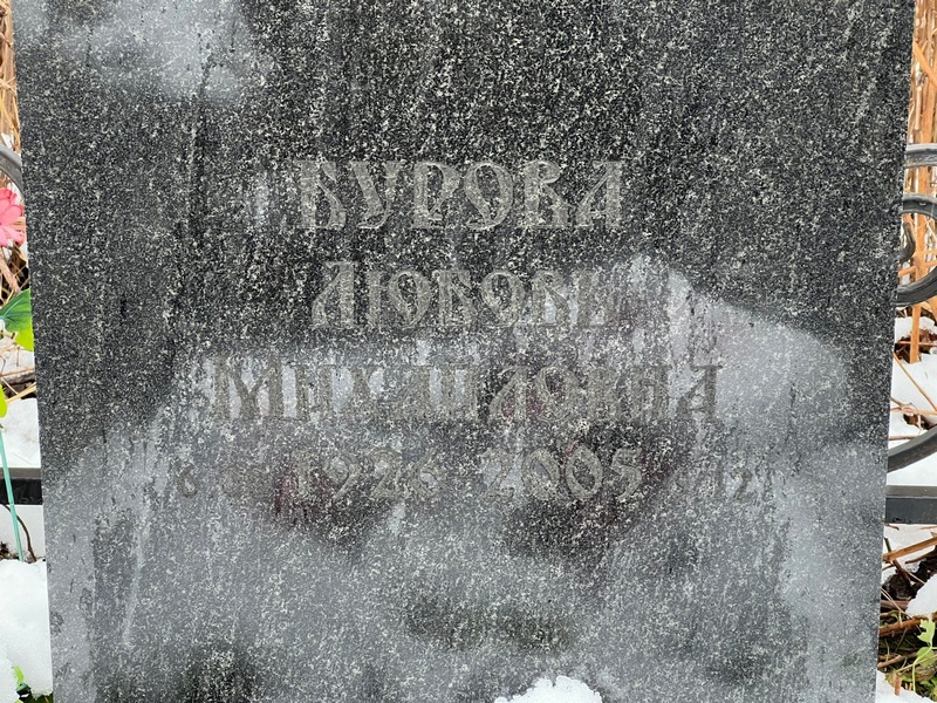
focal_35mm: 77
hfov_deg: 25.3
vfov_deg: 19.1
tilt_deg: -20.7
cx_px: 468
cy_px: 352
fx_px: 2084
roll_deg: -0.1
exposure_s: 1/63
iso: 250
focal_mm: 9
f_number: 2.8
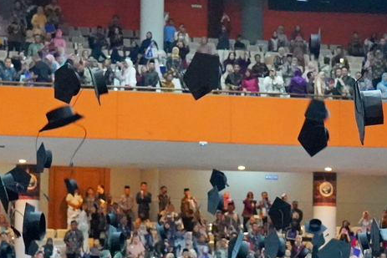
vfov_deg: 11.1
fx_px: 1323
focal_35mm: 123
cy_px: 188
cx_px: 222
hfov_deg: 16.6
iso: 10000
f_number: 4
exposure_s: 1/160
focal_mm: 38
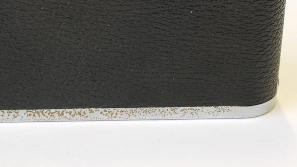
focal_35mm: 114
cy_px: -2
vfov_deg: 10.5
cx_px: 70
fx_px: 898
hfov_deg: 18.6
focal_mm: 30
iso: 400
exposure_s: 1/20
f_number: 8
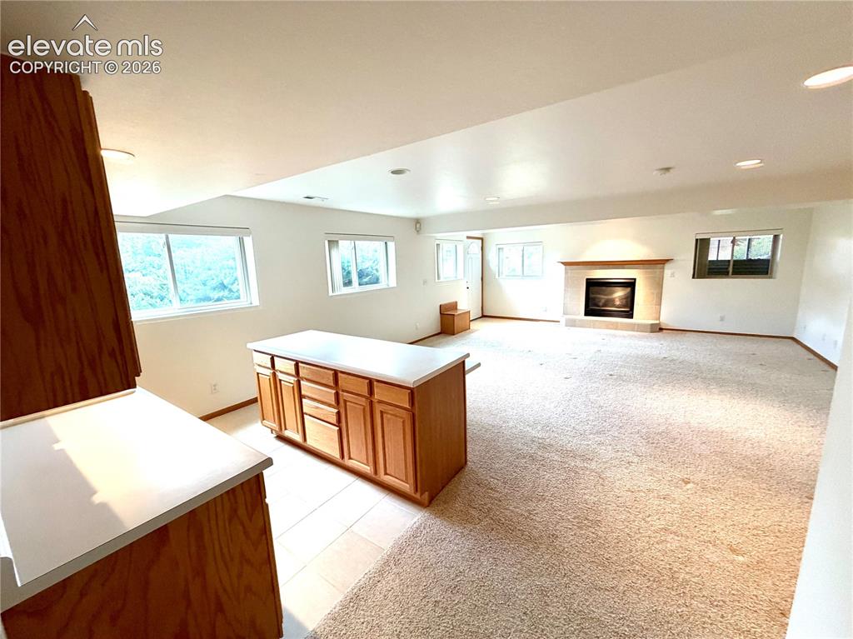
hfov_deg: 102.1
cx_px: 426
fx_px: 345
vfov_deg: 85.6
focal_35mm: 14
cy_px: 320
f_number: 2.2
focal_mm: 2.22
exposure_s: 1/120
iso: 320
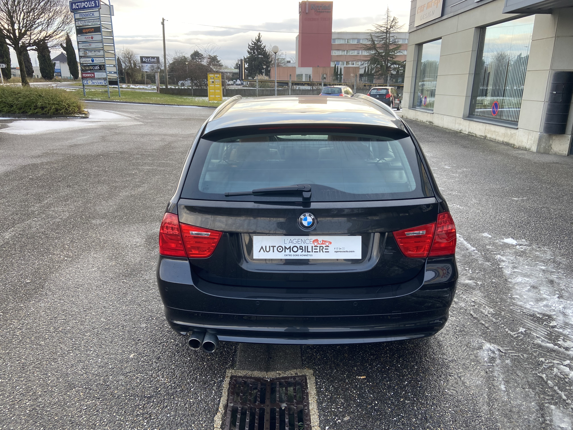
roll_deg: -0.4
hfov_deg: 67.3
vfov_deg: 53.1
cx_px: 286
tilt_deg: -18.3
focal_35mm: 26
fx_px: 430
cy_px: 215
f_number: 1.8
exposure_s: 1/122
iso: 40
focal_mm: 4.25
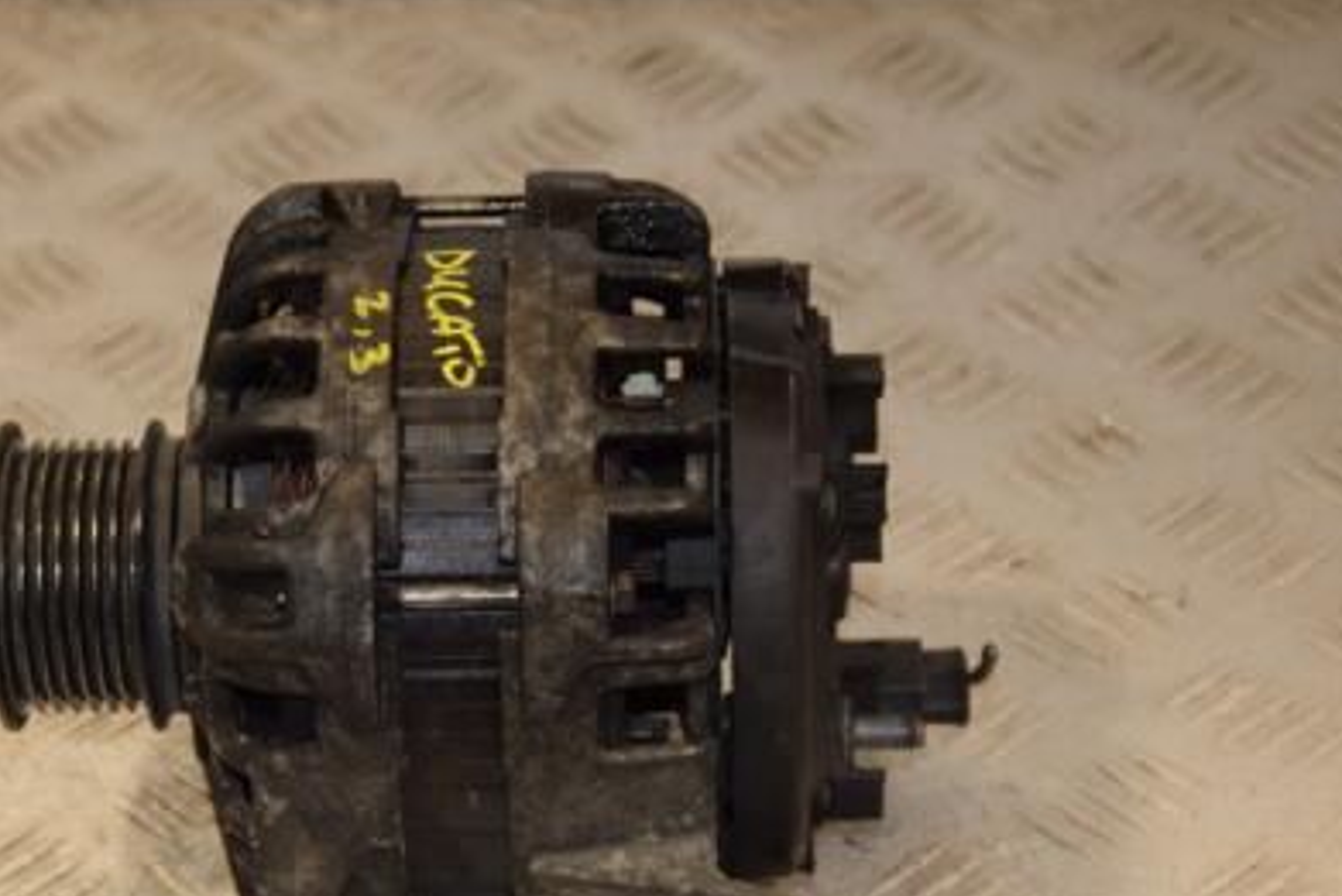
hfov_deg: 17.7
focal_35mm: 115
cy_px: 618
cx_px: 419
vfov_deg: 11.9
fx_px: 4288
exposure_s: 1/200
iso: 800
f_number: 5.6
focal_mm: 50
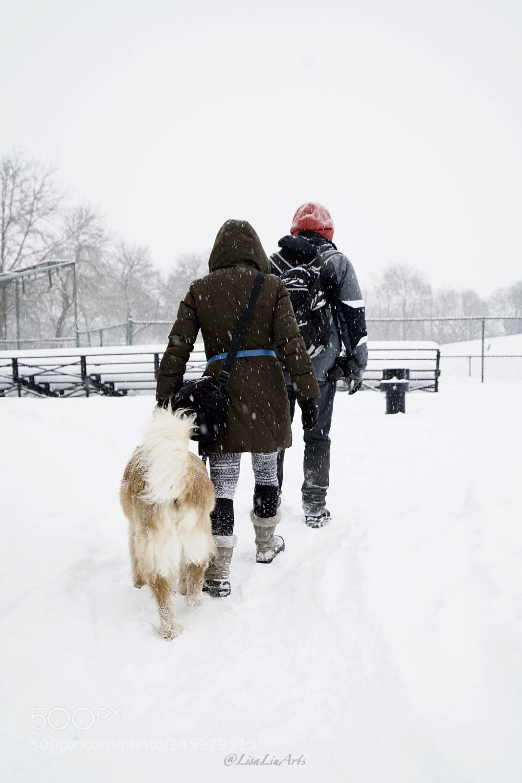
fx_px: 761
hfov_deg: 37.9
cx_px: 261
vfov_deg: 54.4
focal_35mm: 35
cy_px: 392
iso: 100
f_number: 4
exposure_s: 1/160
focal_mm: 35
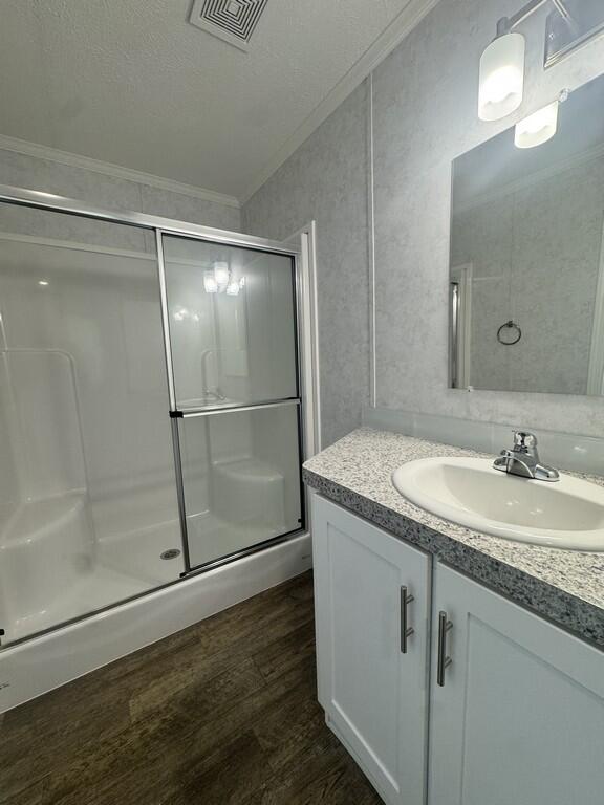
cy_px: 402
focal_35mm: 14
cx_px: 302
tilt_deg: -7.2
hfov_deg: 85.7
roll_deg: +1.8
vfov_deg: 102.1
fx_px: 326
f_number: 2.2
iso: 160
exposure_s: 1/120
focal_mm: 2.22
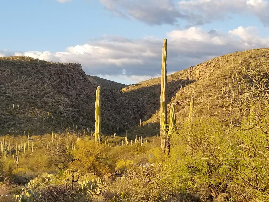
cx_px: 134
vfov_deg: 53.1
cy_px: 101
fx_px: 202
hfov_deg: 67.3
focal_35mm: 26
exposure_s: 1/477
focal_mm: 4.25
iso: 50
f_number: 1.7
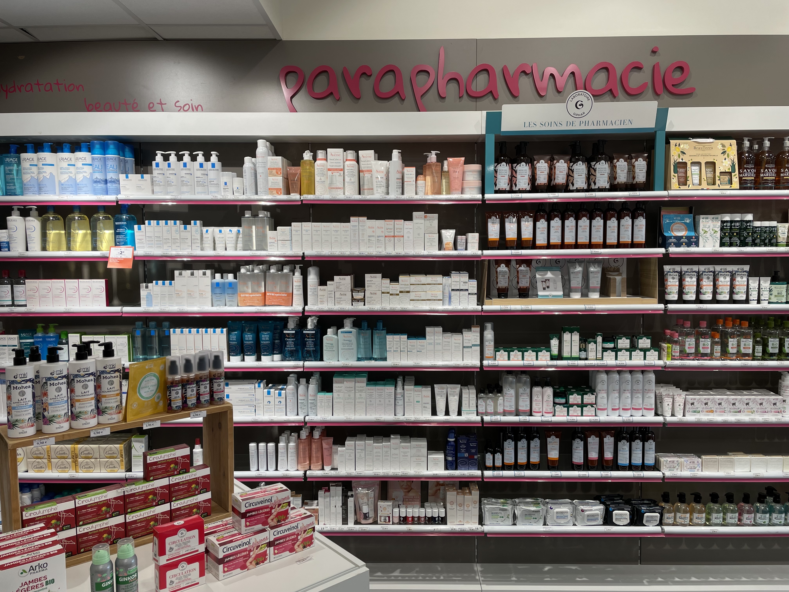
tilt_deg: -3.4
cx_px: 394
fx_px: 593
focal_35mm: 26
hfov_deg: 67.3
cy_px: 296
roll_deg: +0.4
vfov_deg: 53.1
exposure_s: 1/131
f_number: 1.6
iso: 32
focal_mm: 4.2
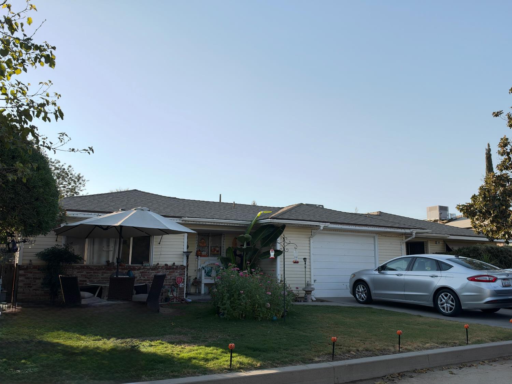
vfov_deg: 48.2
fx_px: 429
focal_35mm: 29
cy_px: 192
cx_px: 256
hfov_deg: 61.7
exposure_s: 1/4587
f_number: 1.8
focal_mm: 6.93
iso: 64
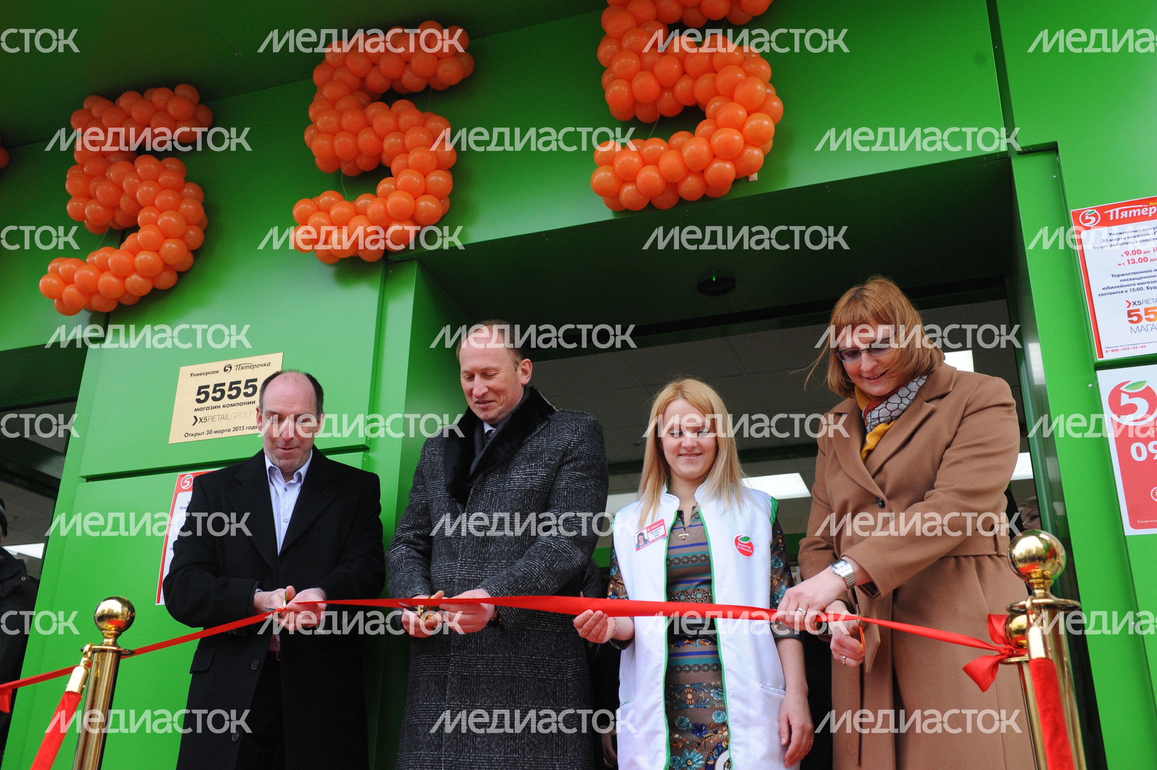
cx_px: 578
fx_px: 1124
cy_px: 385
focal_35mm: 35
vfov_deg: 37.8
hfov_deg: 54.5
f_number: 5.6
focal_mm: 35
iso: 2000
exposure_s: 1/640
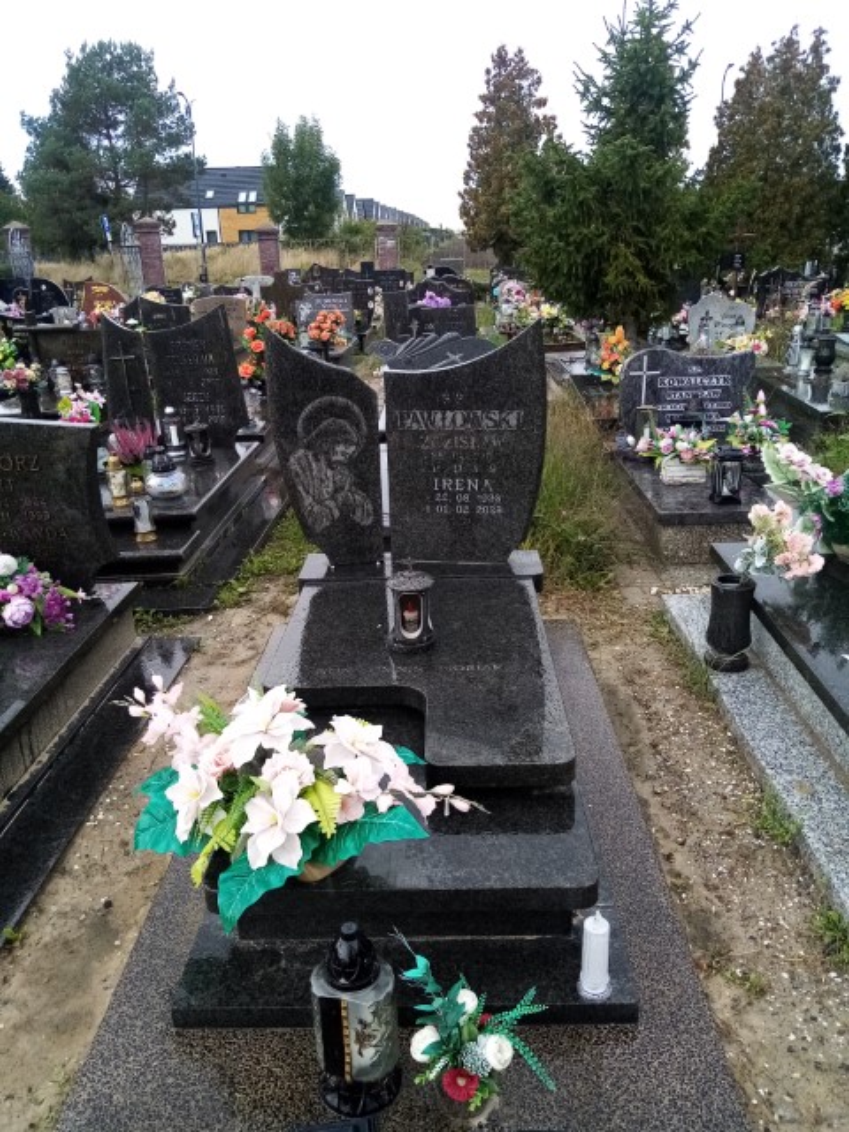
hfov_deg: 53.1
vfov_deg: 67.3
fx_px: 850
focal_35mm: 26
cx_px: 424
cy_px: 566
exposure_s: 1/385
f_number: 1.8
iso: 105
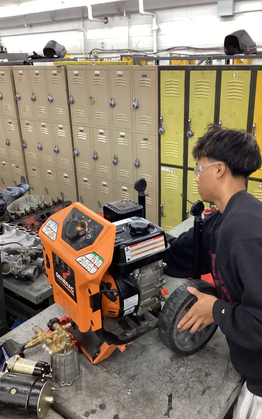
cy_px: 210
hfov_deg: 38.2
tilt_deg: -22.0
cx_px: 151
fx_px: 377
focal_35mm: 33
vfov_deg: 58.2
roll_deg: +0.8
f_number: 2.4
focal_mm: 3.3
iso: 320
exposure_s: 1/60
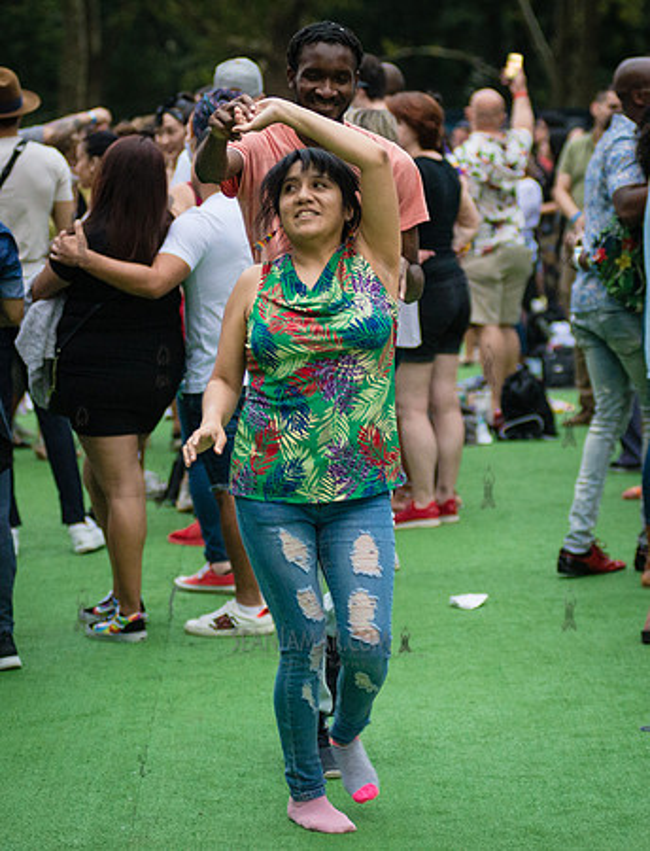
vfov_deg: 14.7
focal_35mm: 133
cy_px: 356
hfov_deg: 11.3
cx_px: 355
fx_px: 3295
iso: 3200
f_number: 3.2
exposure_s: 1/200
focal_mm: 80
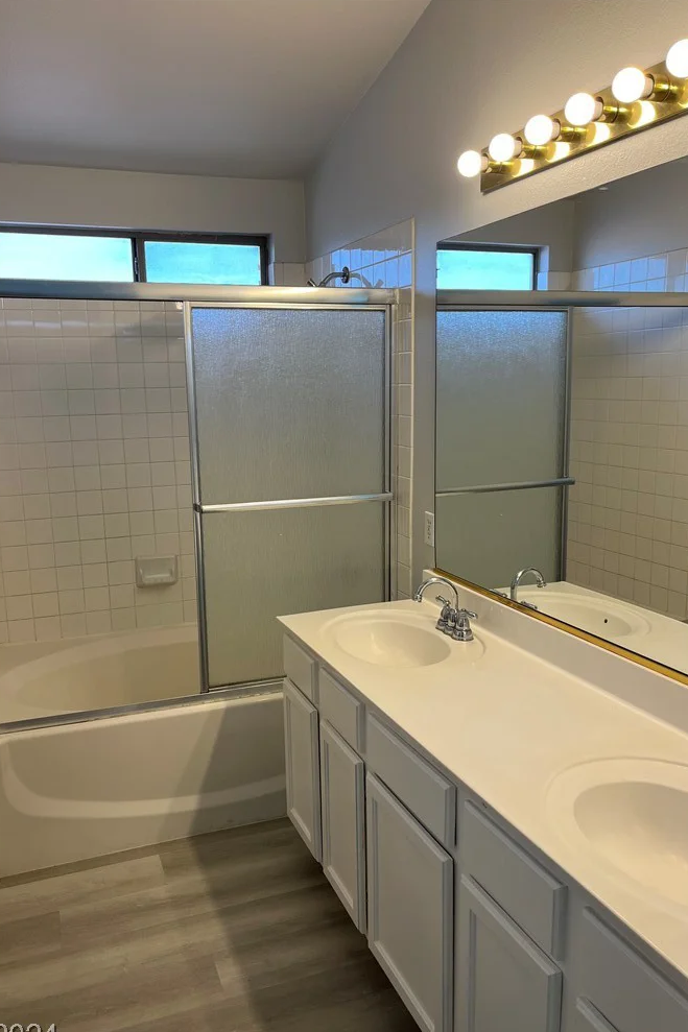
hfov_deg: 46.4
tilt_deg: -10.8
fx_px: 803
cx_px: 318
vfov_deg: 65.5
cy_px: 531
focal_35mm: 28
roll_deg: +1.3
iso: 50
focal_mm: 5.1
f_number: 1.6
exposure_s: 1/164
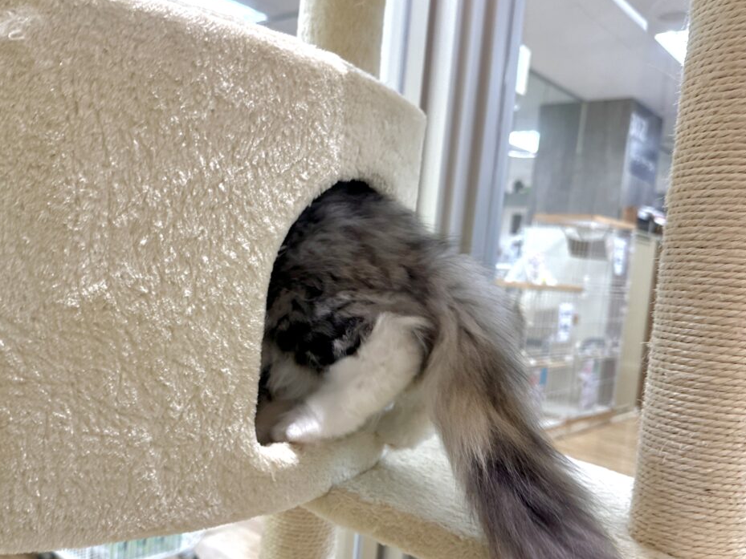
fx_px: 668
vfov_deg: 45.2
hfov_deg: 58.3
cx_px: 340
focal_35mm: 31
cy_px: 331
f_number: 1.78
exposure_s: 1/117
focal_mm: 6.86
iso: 125
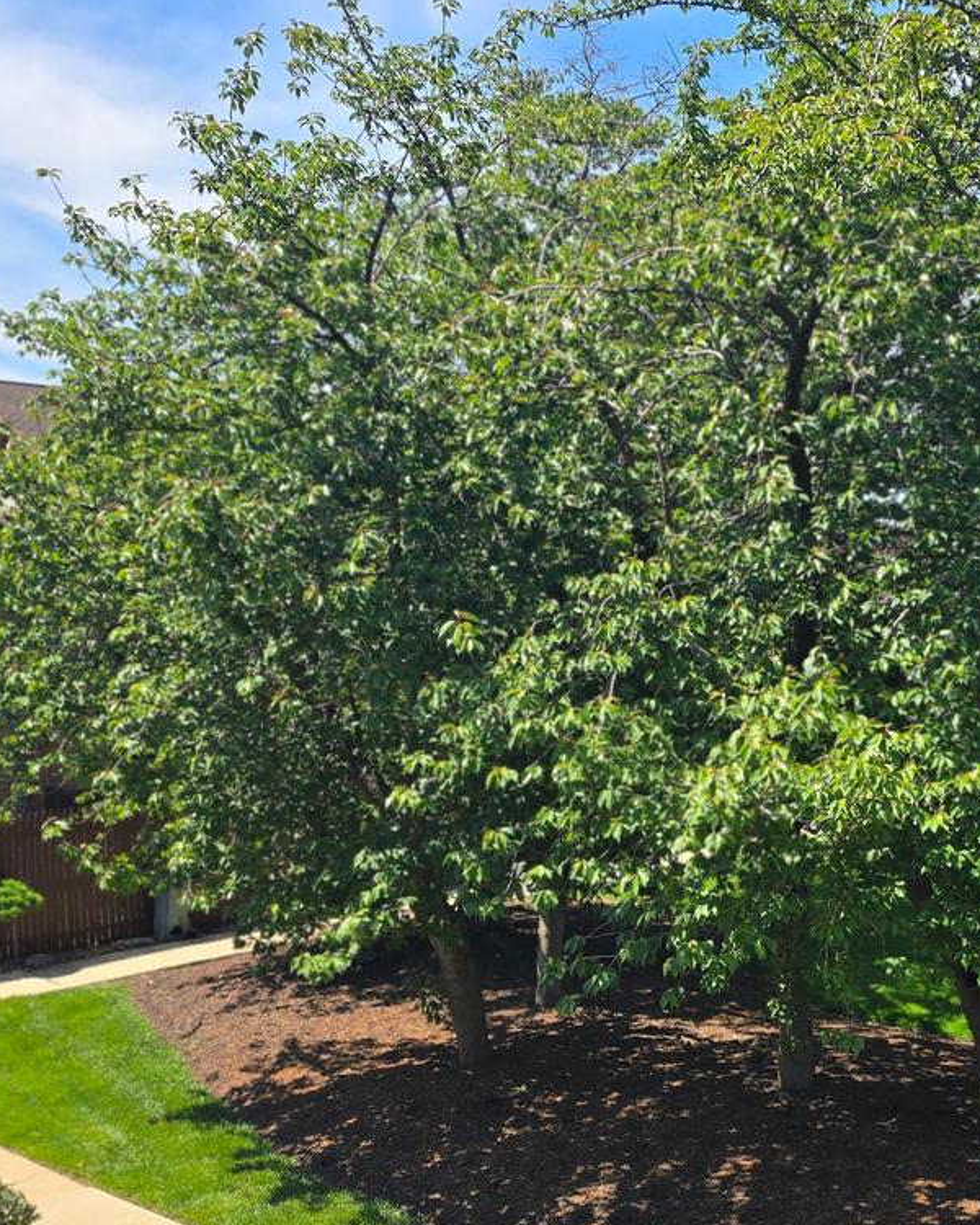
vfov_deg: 39.7
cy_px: 846
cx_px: 768
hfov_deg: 32.0
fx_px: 1668
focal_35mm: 46
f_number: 1.7
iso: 12
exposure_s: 1/521
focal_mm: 6.3
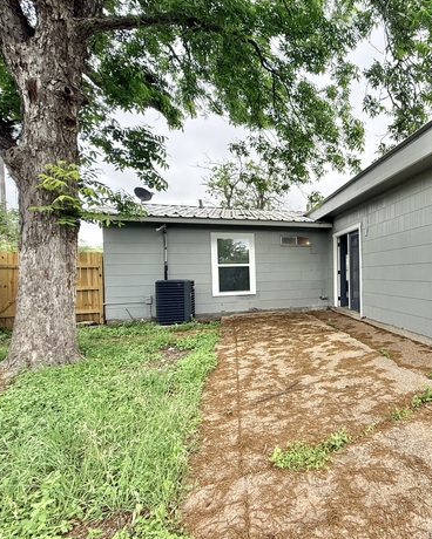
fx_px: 304
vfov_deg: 83.3
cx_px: 346
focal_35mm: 19
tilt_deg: -1.0
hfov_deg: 64.5
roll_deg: +1.1
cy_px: 279
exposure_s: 1/554
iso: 64
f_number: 2.2
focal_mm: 2.22
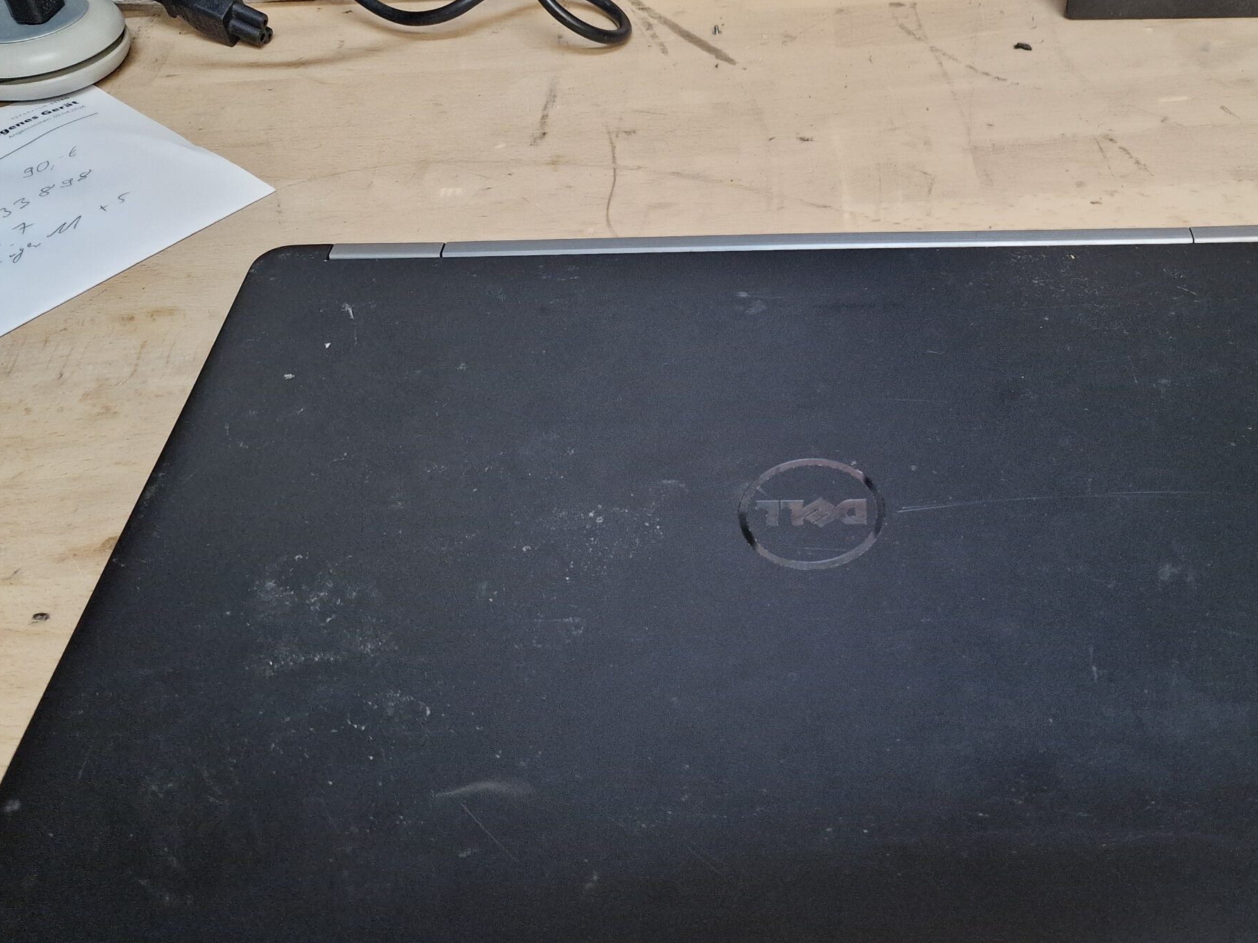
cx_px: 839
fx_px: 1199
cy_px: 556
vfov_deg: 42.8
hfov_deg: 54.2
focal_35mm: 33
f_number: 1.8
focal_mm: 6.4
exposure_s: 1/100
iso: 1000
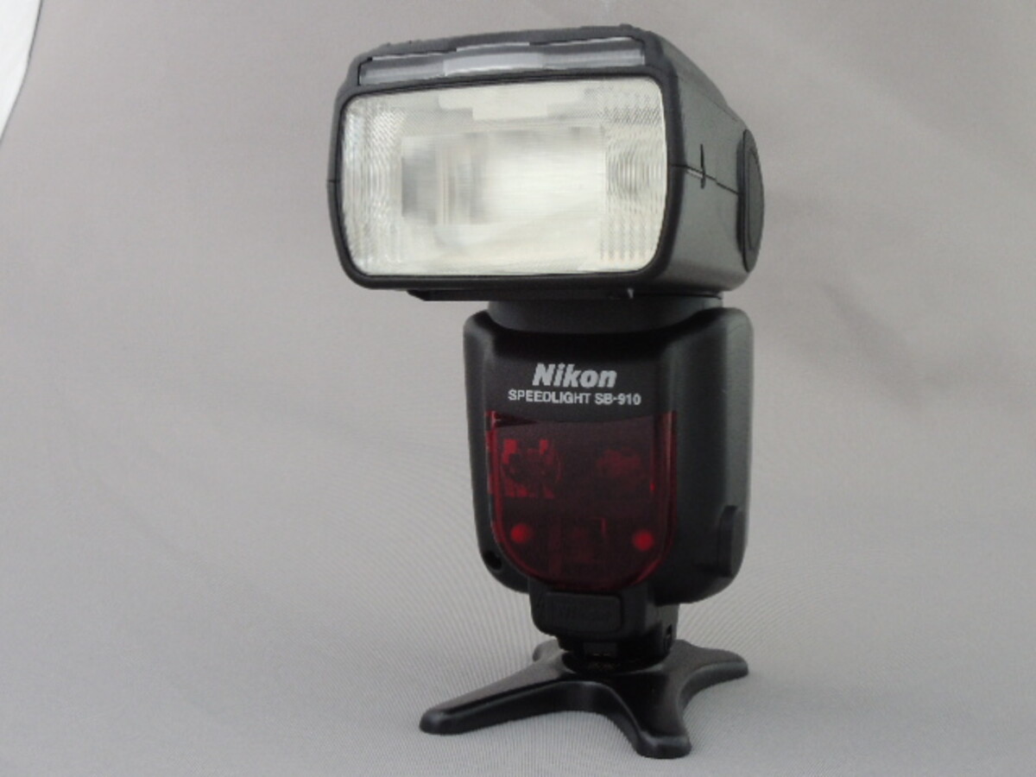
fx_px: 1347
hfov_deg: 42.1
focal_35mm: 45
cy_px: 388
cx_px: 518
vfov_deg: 32.2
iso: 400
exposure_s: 1/25
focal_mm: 8.1
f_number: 8
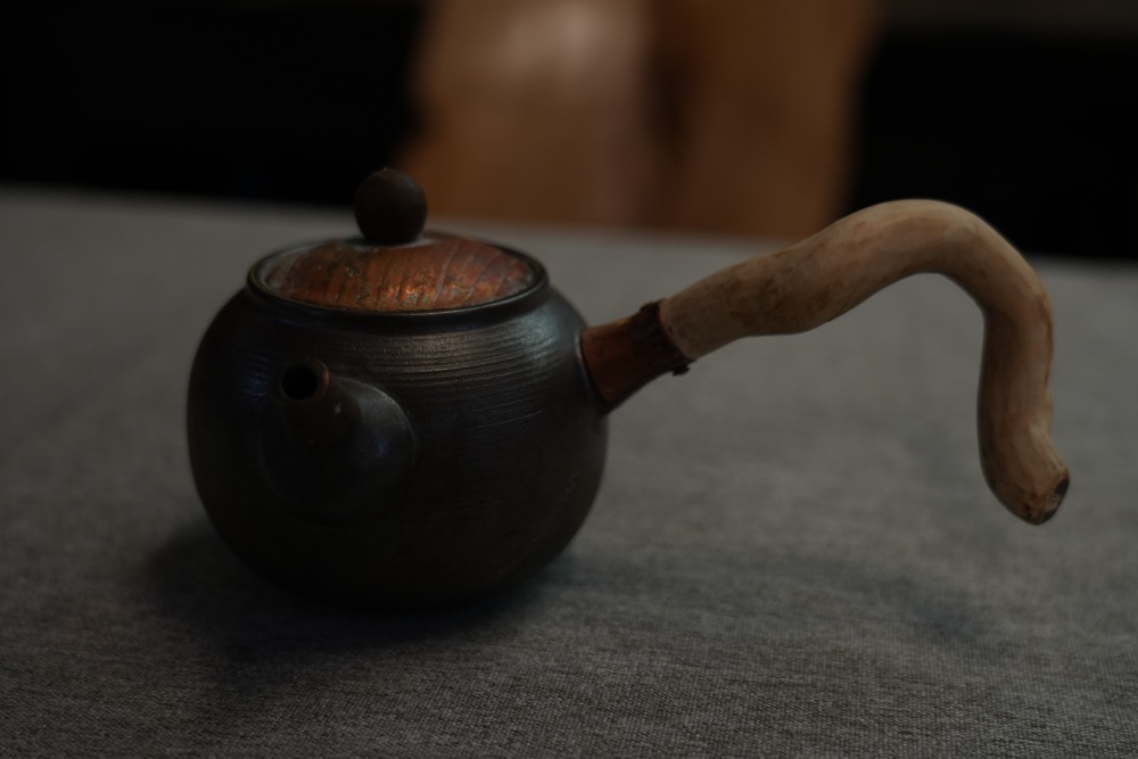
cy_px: 380
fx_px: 1612
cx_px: 569
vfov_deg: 26.5
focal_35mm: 51
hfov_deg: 38.9
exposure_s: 1/100
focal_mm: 51
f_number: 4
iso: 800
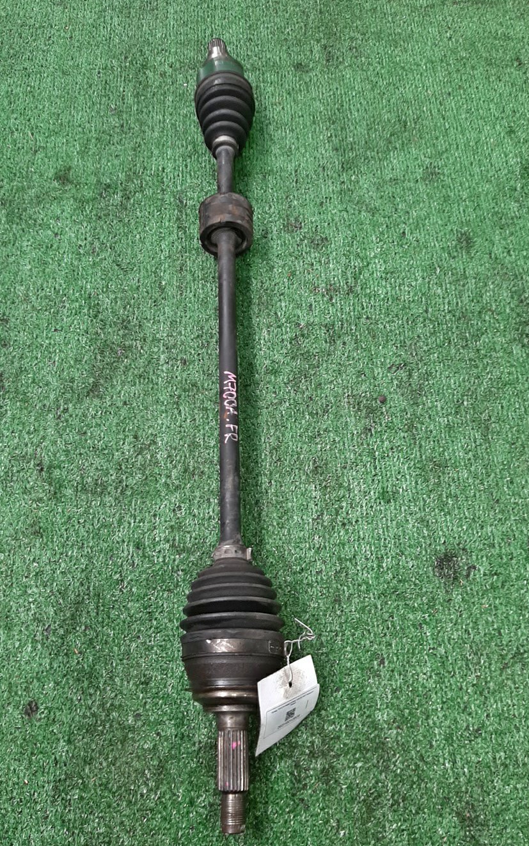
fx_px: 692
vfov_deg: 62.9
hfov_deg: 41.8
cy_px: 438
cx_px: 233
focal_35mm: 30
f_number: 1.7
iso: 68
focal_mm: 3.93
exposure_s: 1/50
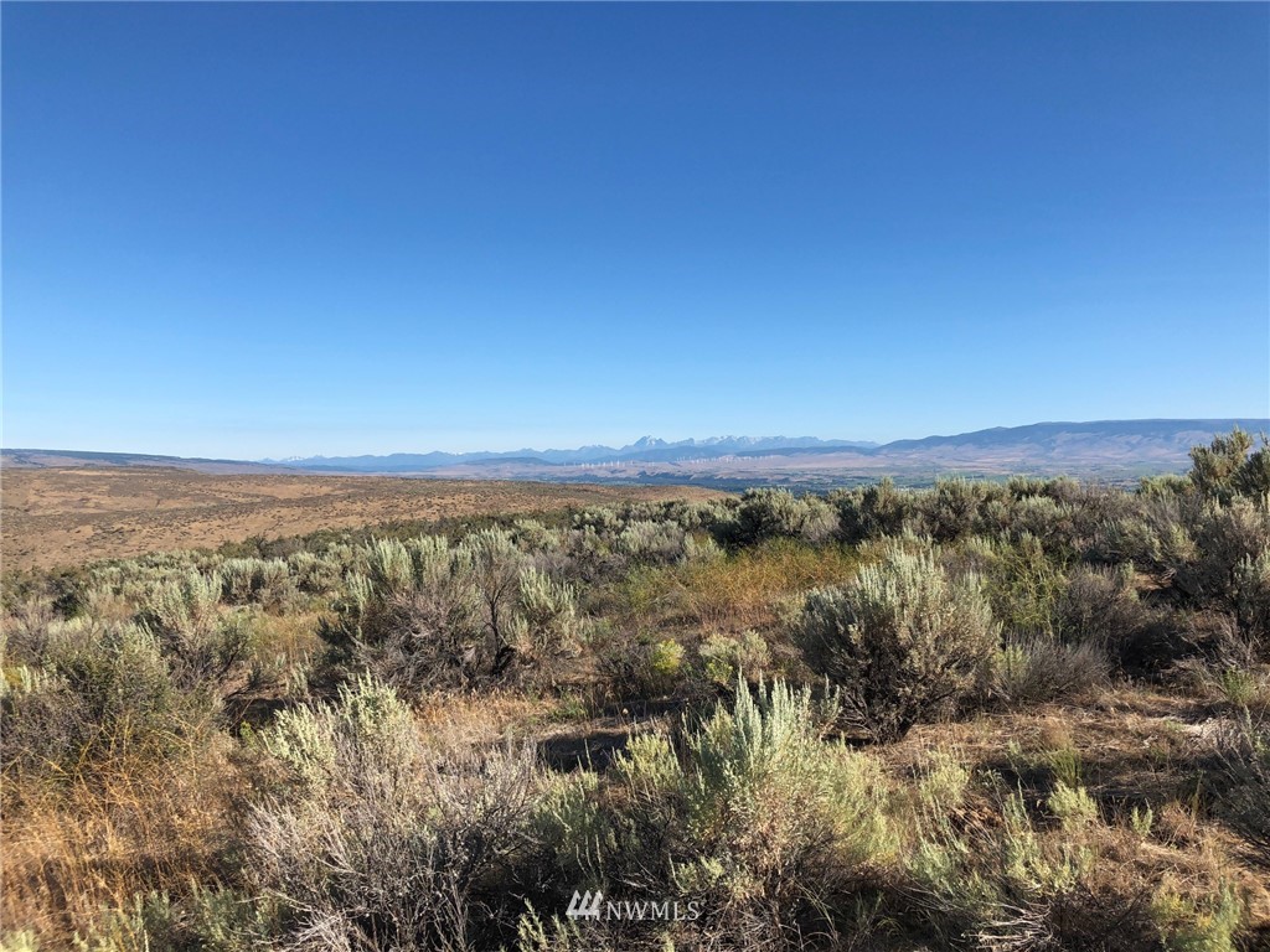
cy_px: 476
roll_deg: +1.9
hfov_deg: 63.4
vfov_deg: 49.7
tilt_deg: -1.9
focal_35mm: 28
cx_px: 635
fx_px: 1027
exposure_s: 1/2088
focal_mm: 4
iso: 20
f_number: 1.8
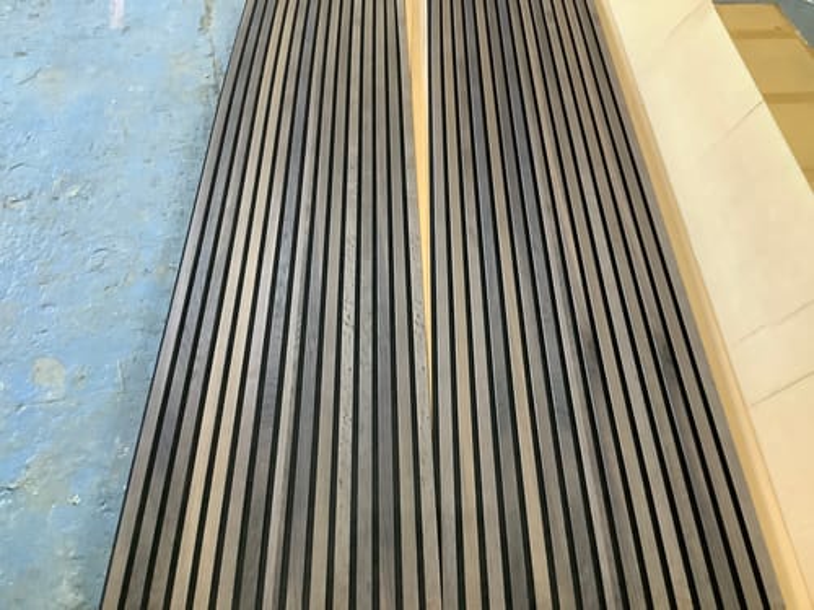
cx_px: 407
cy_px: 305
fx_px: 729
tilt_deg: -48.7
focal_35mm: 31
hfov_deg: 58.4
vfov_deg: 45.4
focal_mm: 3.3
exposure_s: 1/50
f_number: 2.4
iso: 400
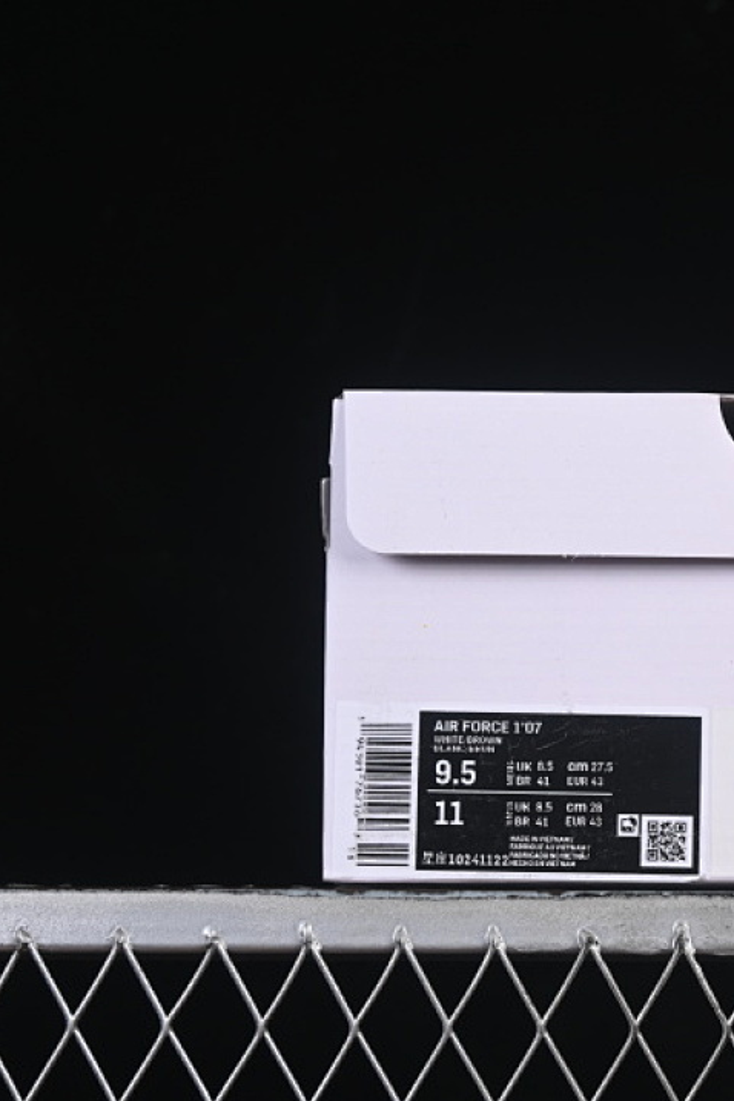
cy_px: 550
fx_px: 3456
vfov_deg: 18.1
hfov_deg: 11.9
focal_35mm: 113
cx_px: 803
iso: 160
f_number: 8
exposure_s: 1/80
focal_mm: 50
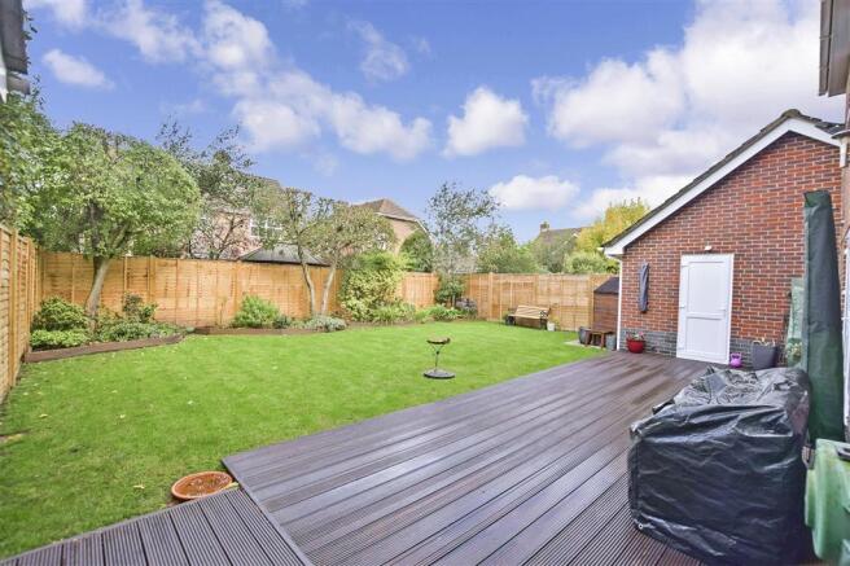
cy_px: 283
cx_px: 425
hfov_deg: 100.4
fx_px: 354
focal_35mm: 15
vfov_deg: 77.3
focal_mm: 10
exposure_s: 1/100
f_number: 7.1
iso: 200
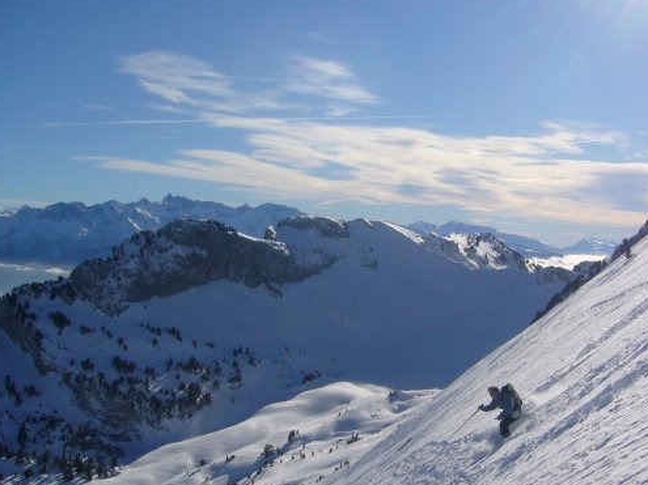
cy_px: 290
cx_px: 408
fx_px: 861
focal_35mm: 46
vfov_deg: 31.4
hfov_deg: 40.9
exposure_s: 1/1600
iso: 80
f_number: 5.6
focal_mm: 5.8
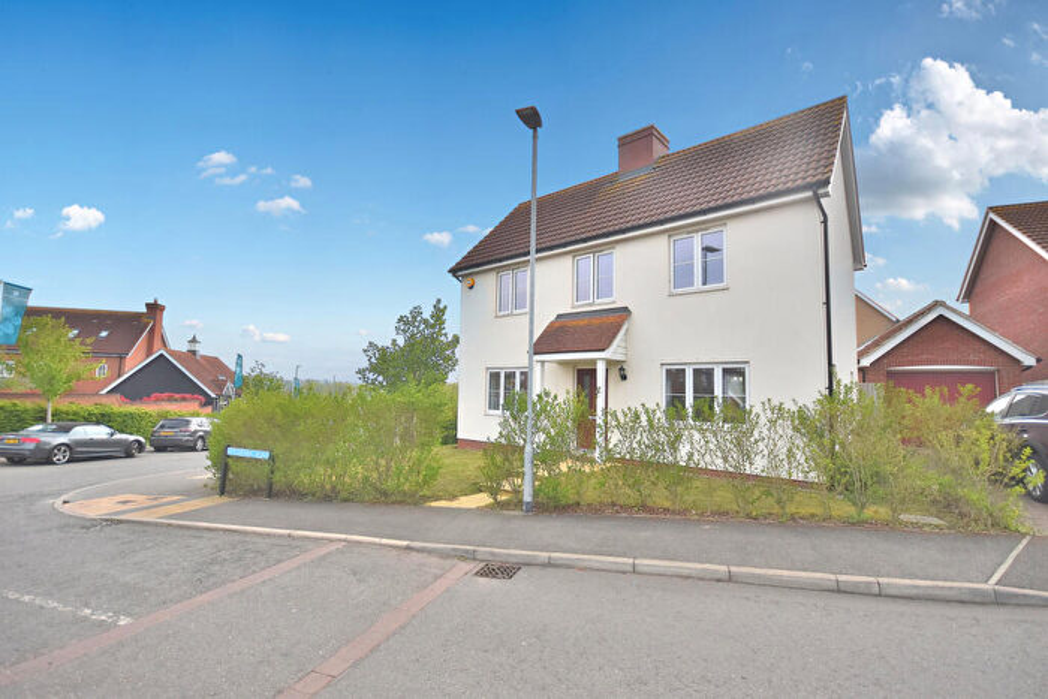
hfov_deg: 100.4
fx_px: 437
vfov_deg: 77.4
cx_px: 524
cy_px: 350
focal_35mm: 15
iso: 400
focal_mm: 10
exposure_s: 1/3200
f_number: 4.5
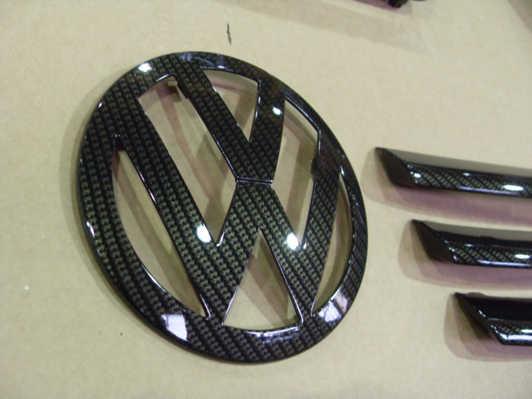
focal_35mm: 35
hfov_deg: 52.6
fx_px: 538
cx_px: 266
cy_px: 200
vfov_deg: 40.7
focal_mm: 6.3
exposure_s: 1/20
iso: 200
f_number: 2.8
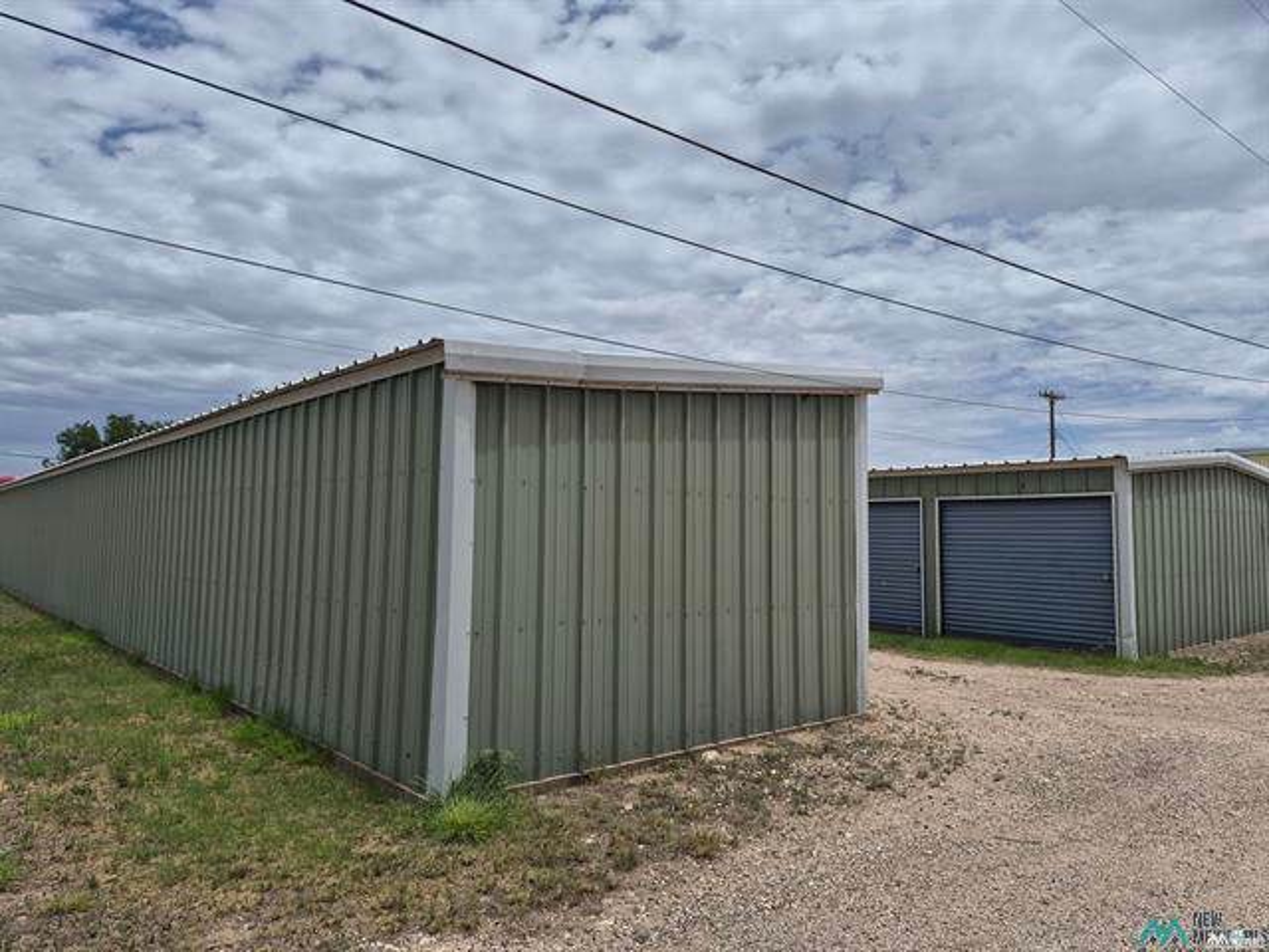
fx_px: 843
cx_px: 634
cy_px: 476
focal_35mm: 23
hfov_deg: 73.9
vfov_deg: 58.9
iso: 40
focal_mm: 5.4
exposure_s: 1/7696
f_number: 1.8
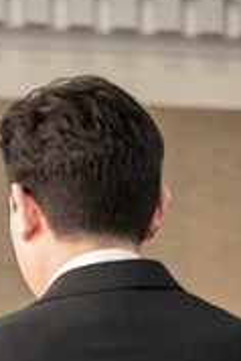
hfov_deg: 3.6
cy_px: 442
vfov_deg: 5.4
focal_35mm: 381
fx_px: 3818
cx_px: -51
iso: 8000
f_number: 4
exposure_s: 1/125
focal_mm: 151
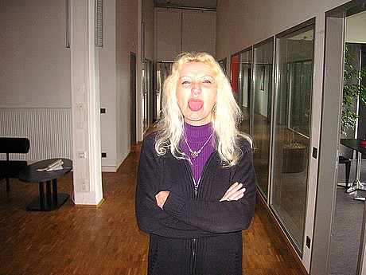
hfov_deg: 50.1
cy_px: 138
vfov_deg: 38.7
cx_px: 183
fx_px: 391
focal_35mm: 37
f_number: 2.8
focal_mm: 6.1
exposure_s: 1/45
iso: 160
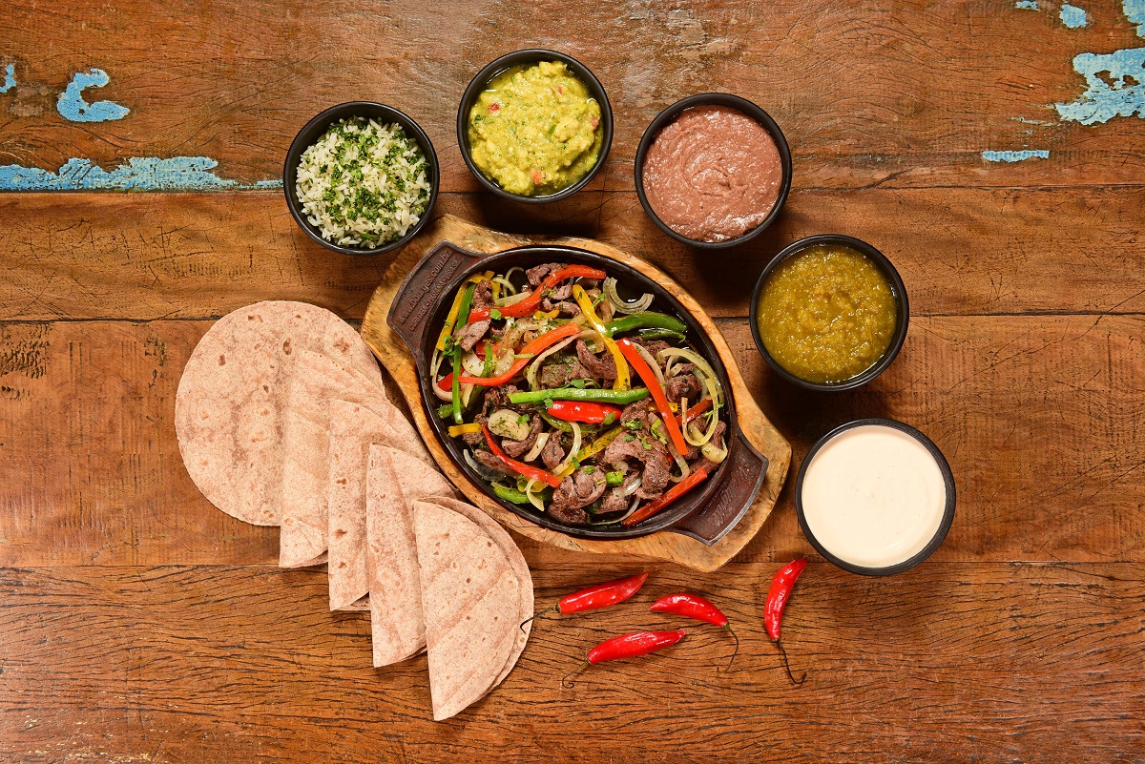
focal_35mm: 44
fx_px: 1400
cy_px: 382
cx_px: 572
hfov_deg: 44.5
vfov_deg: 30.5
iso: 80
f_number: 7.1
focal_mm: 44
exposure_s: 1/80
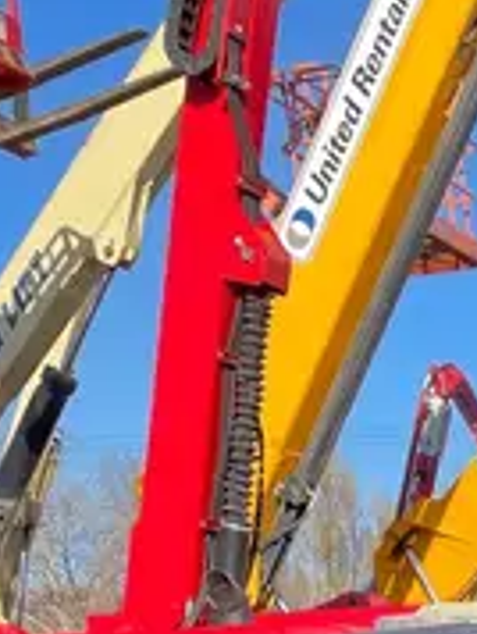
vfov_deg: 15.1
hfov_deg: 12.3
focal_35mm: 107
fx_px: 1961
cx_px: 950
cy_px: 1238
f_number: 1.6
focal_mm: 4.2
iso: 32
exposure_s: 1/1366
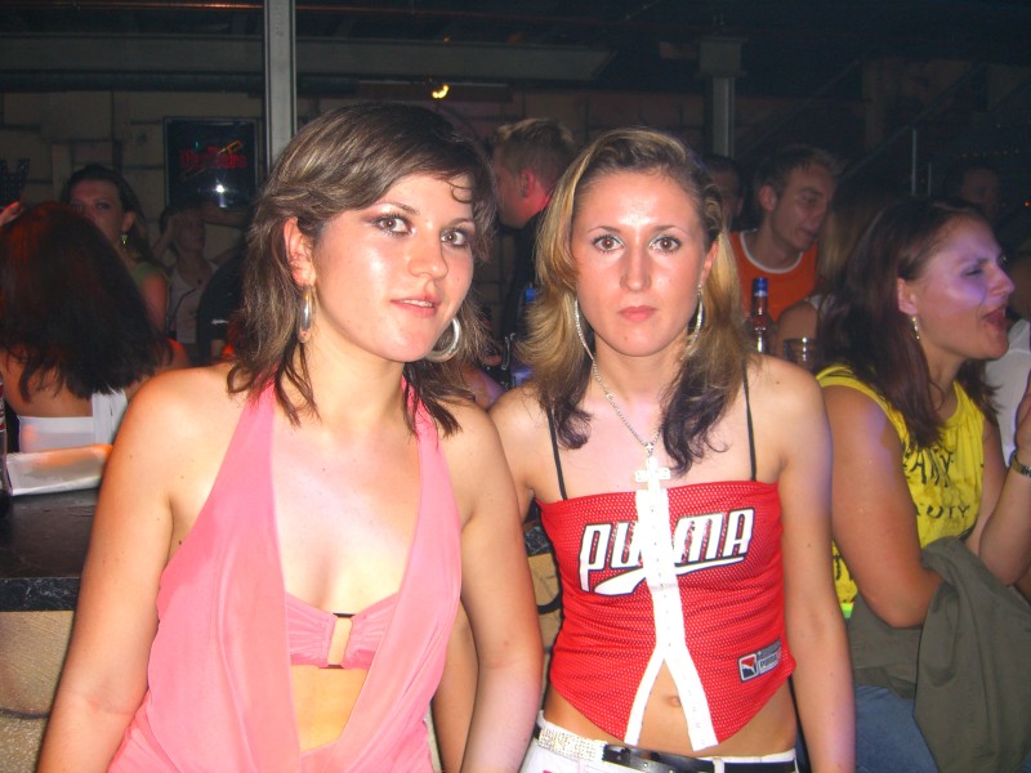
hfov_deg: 49.0
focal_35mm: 38
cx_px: 516
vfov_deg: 37.7
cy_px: 386
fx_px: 1132
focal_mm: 7.9
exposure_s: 1/60
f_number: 2.8
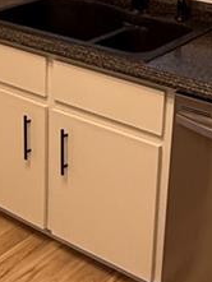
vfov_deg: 25.2
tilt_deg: -16.3
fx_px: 620
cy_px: 56
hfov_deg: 19.4
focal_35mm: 76
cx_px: 77
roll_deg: -1.5
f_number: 2.2
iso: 200
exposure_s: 1/120
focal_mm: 2.22
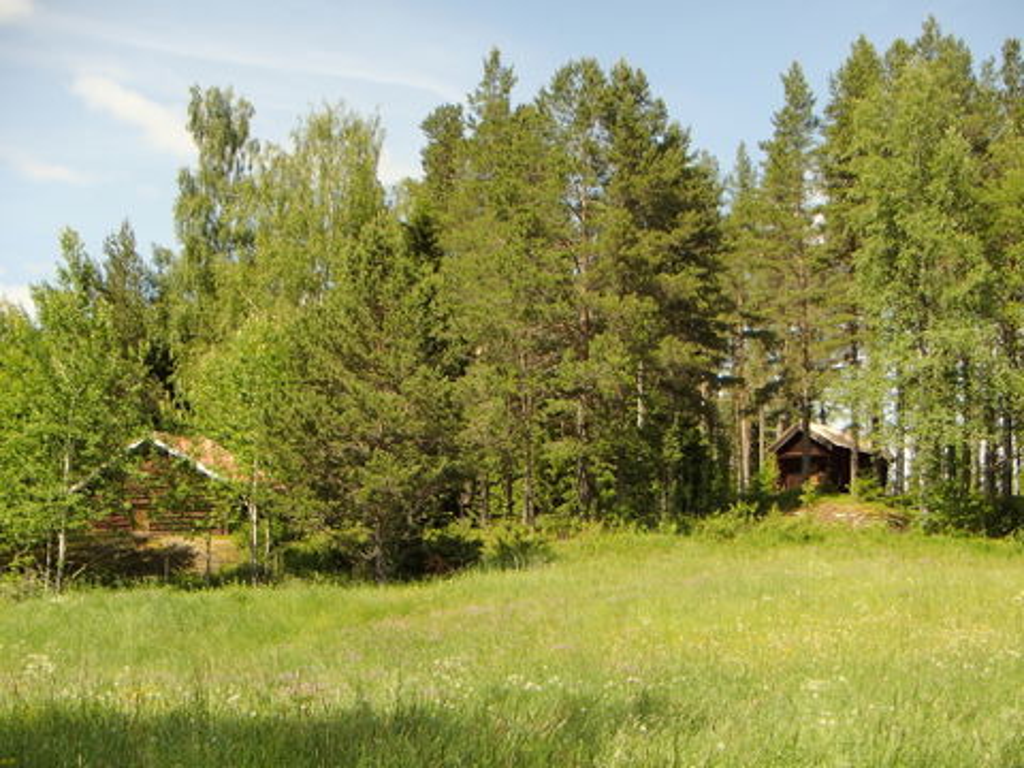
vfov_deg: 29.7
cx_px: 512
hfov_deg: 38.9
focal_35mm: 49
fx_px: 1450
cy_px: 384
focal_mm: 8.8
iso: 100
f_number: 4.9
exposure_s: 1/320
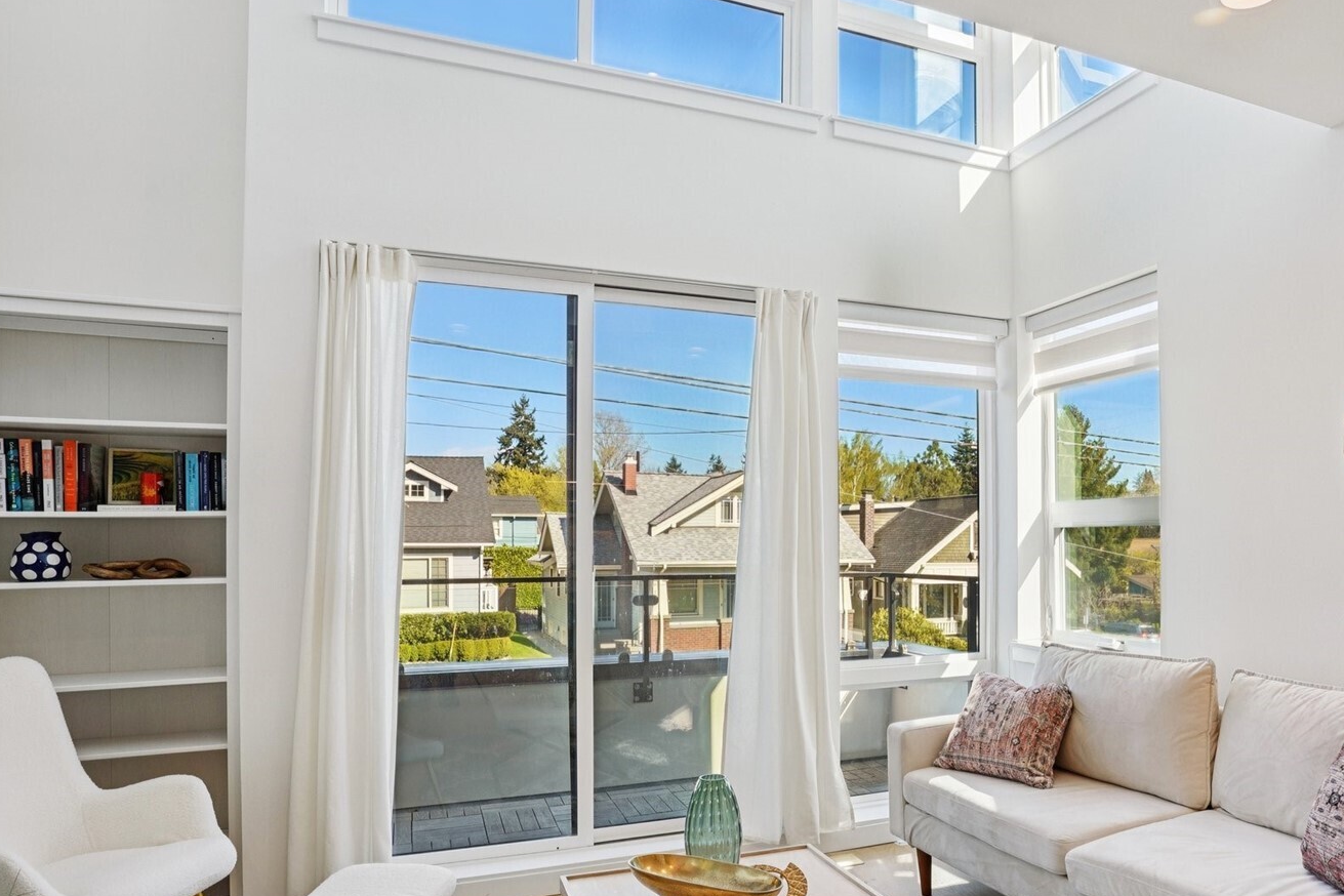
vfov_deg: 56.4
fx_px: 821
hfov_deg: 77.8
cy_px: 571
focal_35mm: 22
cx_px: 795
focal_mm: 17
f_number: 8
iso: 200
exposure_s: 1/125
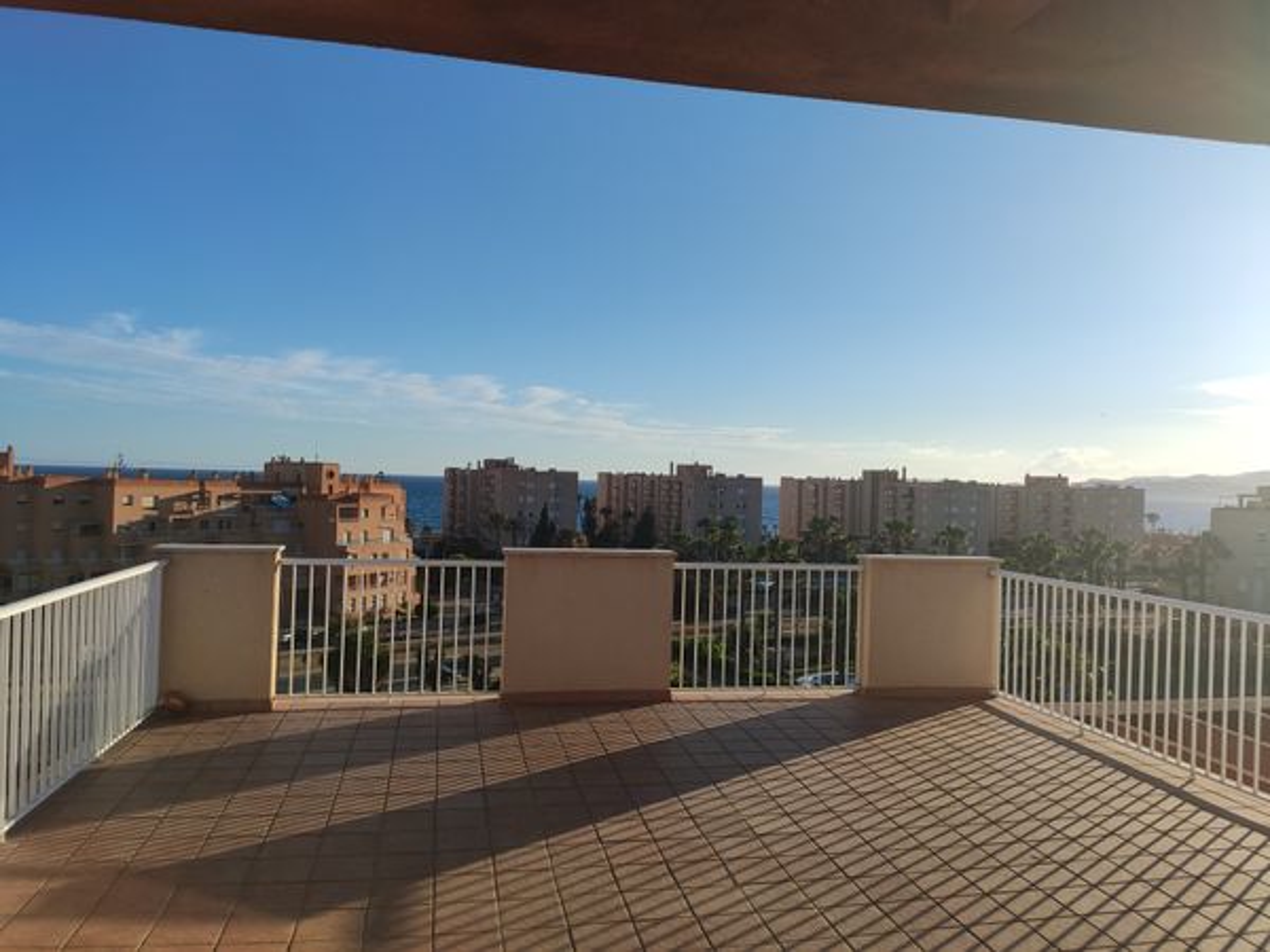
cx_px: 635
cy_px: 476
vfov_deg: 53.1
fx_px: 954
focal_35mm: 26
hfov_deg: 67.3
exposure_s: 1/1988
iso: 112
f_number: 1.75
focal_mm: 4.77
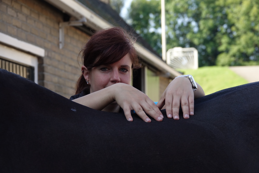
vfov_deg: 11.1
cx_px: 130
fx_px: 885
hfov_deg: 16.7
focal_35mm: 123
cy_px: 86
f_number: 4
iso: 200
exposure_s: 1/400
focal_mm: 44.93
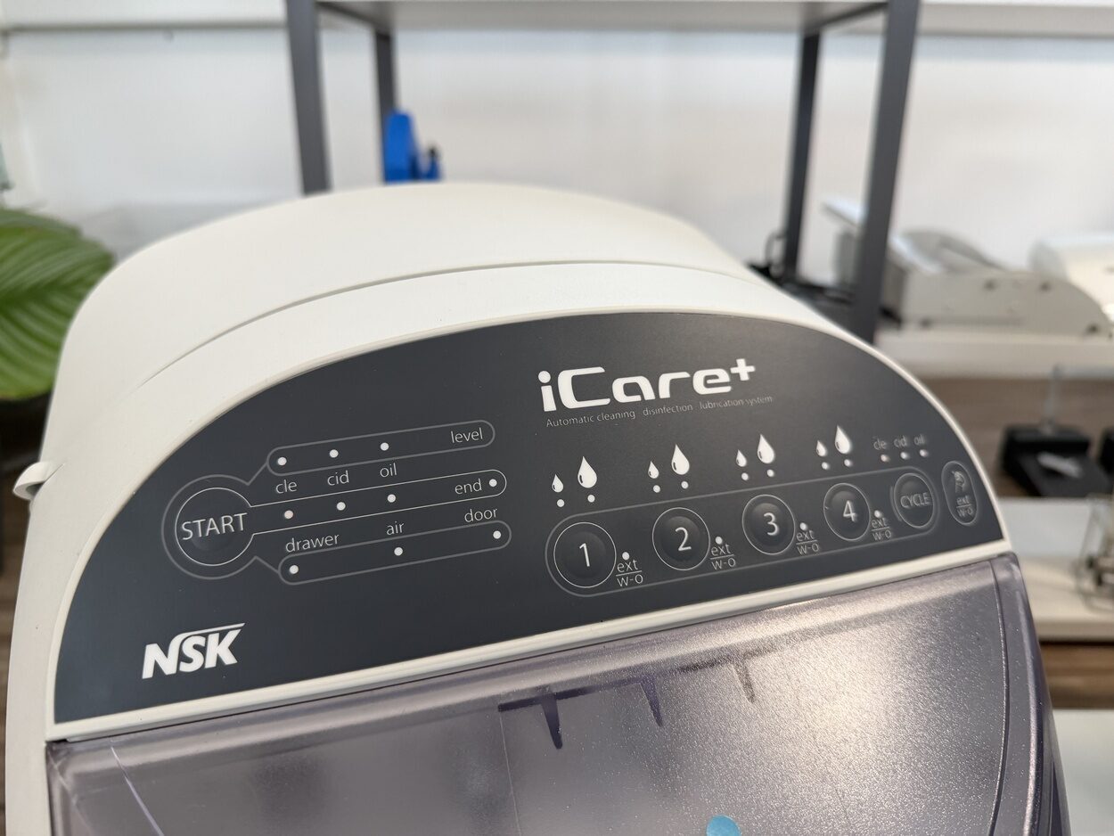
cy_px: 418
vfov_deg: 56.8
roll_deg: -0.3
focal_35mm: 24
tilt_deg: -21.1
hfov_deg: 71.6
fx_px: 773
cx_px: 557
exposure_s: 1/100
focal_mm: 6.76
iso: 200
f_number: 1.78
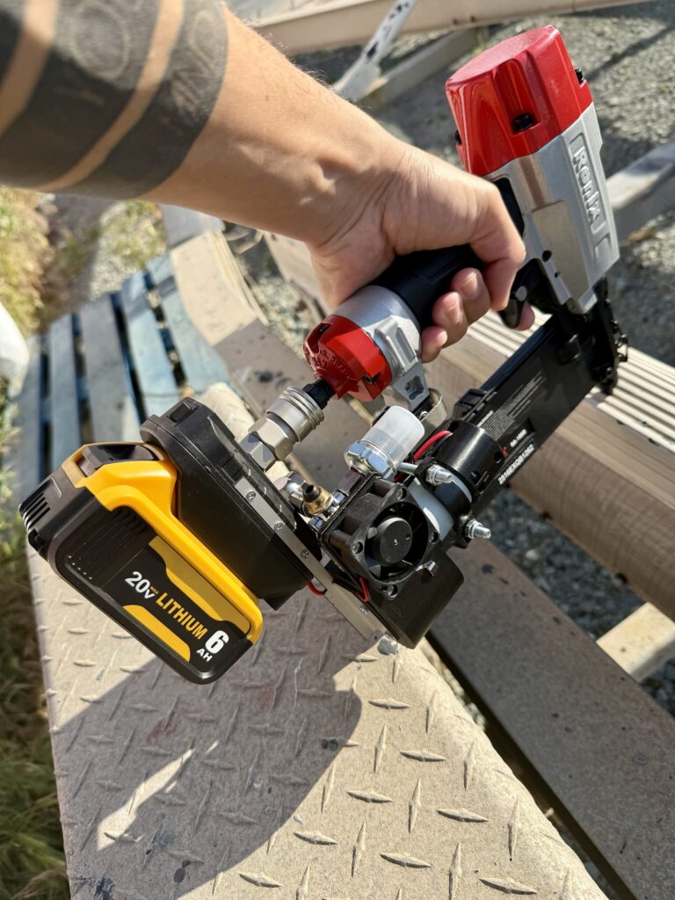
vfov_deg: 71.6
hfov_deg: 56.8
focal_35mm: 24
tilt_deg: -40.4
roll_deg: +30.6
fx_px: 624
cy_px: 450
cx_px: 338
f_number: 1.78
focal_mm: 6.76
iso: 80
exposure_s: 1/2611
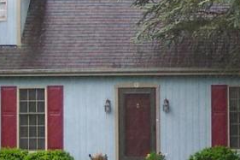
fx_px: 1039
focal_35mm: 156
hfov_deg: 12.7
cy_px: 57
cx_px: 321
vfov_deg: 8.8
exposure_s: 1/90
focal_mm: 8
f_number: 2.8
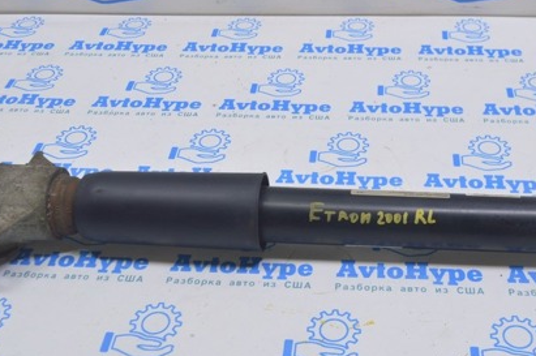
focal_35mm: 54
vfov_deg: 25.1
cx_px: 317
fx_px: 800
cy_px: 157
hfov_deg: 36.9
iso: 400
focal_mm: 23
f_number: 5.6
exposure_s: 1/25
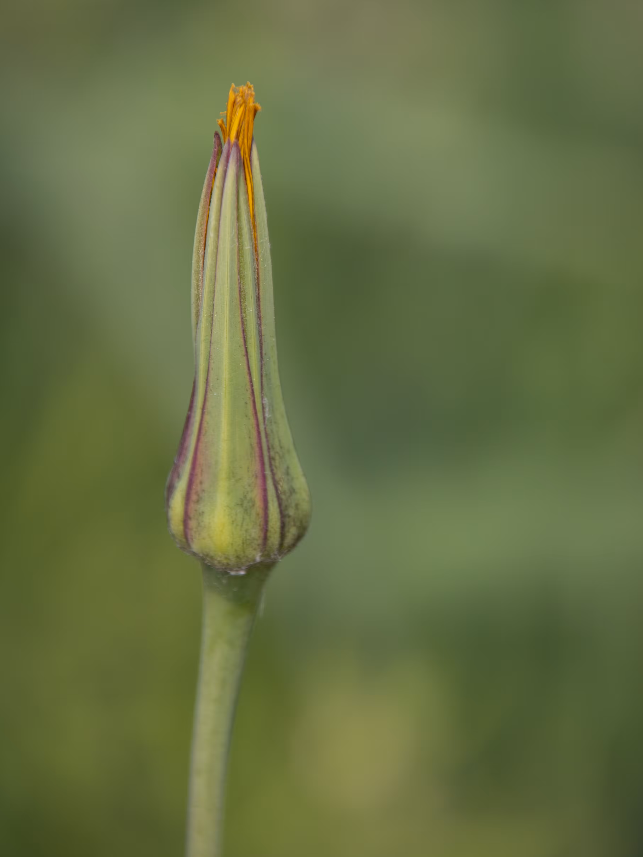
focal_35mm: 450
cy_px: 396
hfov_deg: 3.3
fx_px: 11144
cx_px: 310
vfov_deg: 4.4
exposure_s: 1/640
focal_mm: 250
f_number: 6.3
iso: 200
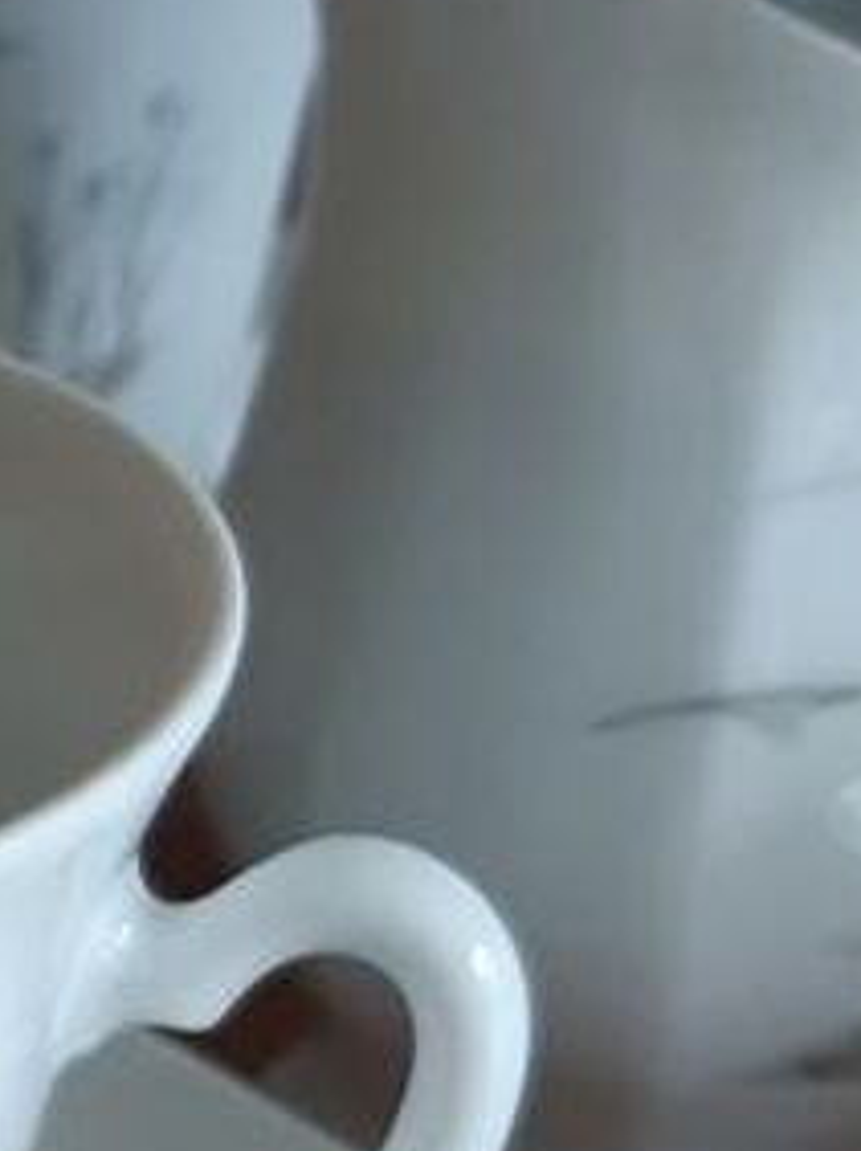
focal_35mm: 123
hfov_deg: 11.3
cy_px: 1222
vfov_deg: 15.7
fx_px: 4085
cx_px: -579
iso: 100
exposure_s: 1/50
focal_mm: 3.92
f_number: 1.7
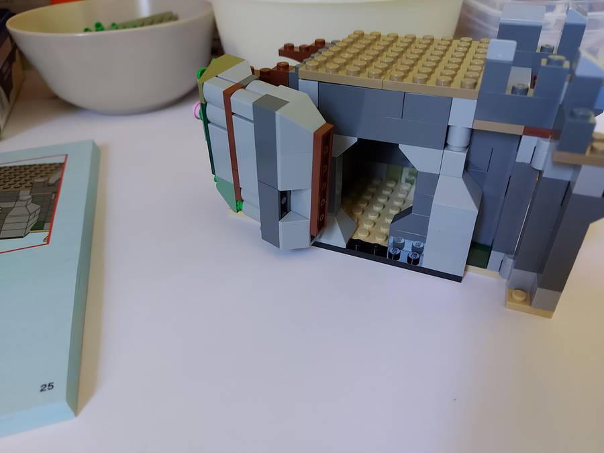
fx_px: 419
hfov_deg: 71.6
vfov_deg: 56.8
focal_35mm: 24
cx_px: 302
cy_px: 226
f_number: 1.8
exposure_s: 1/33
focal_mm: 5.23
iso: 200
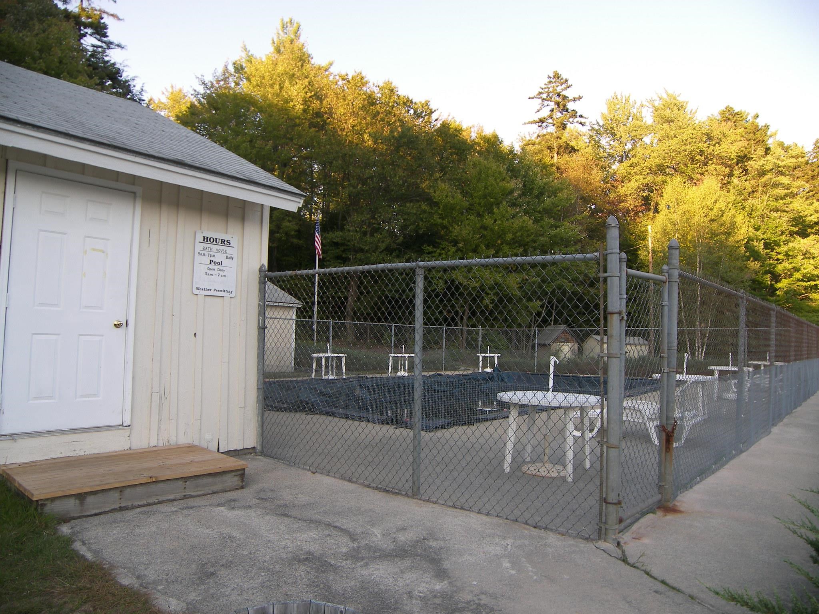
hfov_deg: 71.6
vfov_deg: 56.8
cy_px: 307
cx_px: 410
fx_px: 568
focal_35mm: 24
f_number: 2.8
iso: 50
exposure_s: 1/125
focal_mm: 5
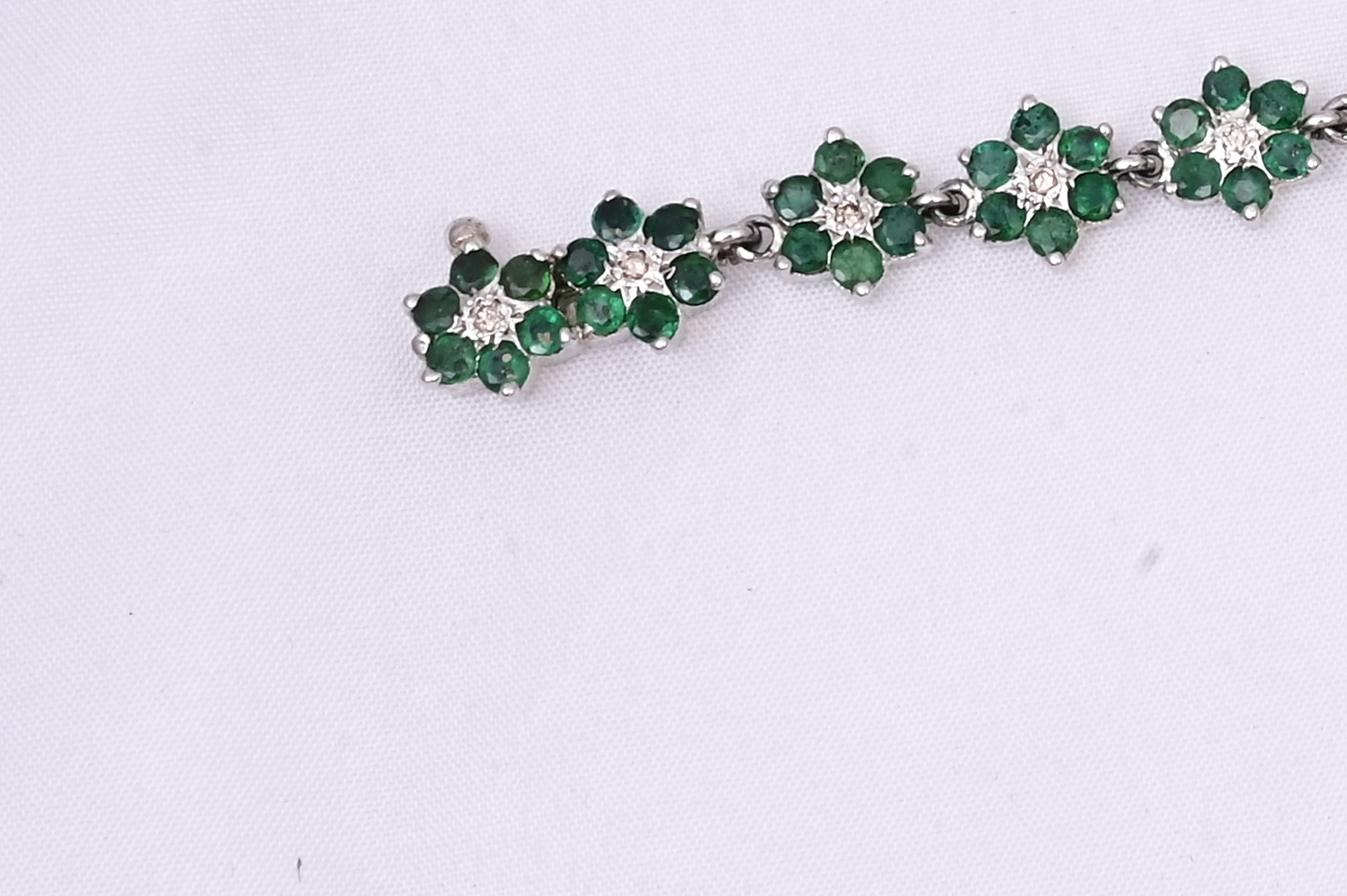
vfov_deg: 7.4
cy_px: -207
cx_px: 2073
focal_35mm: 184
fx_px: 6880
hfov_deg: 10.7
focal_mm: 45
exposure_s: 1/100
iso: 640
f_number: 22
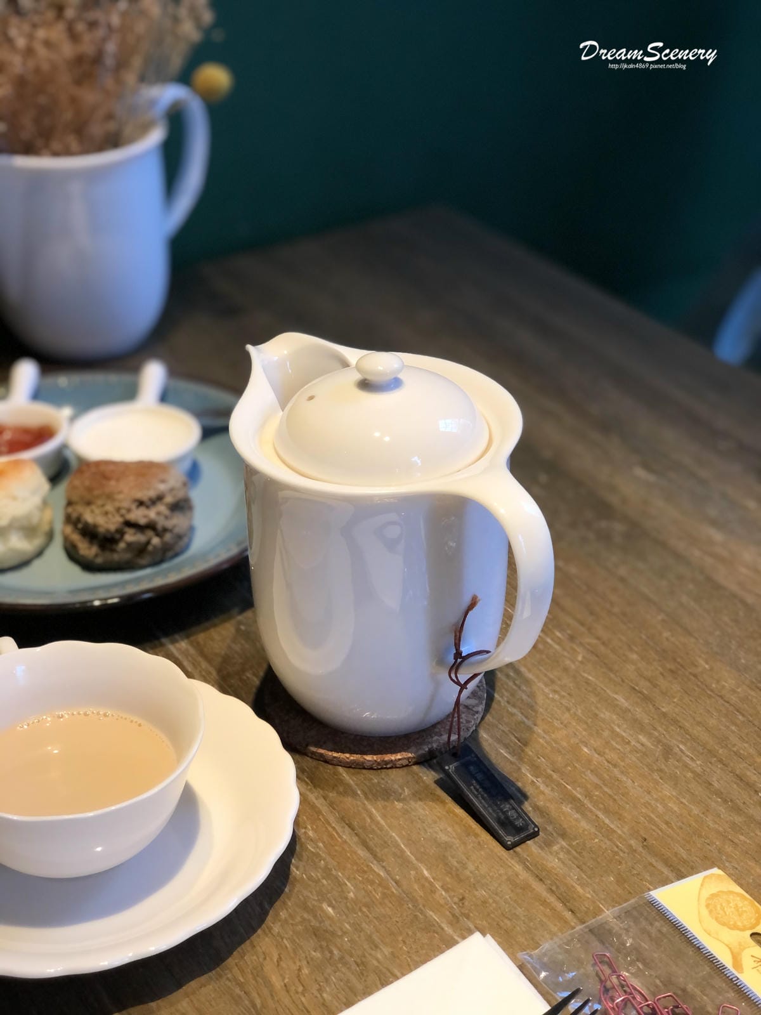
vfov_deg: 33.8
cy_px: 508
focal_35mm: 57
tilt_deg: -32.1
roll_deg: +0.6
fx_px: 1671
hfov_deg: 25.7
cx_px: 380
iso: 40
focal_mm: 6.6
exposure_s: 1/30
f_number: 2.8
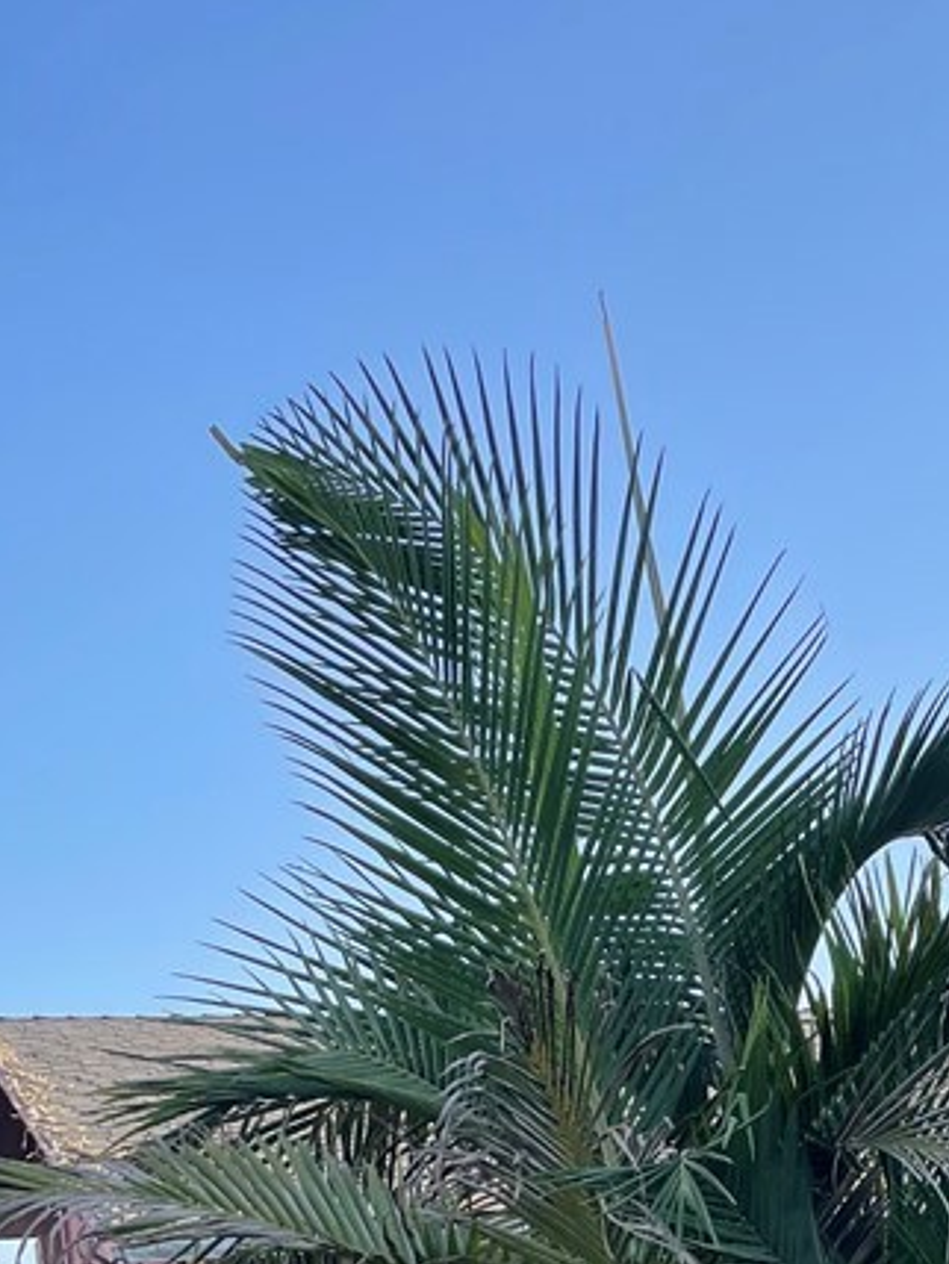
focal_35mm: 62
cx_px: 1055
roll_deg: +5.8
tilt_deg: +1.8
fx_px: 2265
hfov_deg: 22.3
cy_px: 1408
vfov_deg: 28.2
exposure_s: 1/910
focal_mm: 4.2
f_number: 1.6
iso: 32
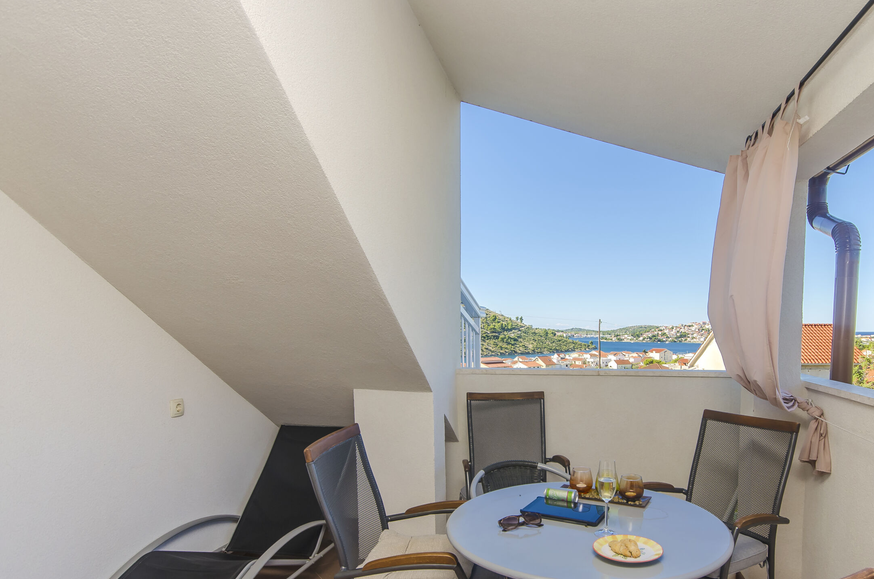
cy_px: 365
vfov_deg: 55.6
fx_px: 541
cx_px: 517
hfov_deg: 77.1
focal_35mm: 22
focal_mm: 11.5
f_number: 7.1
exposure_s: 1/200
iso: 100
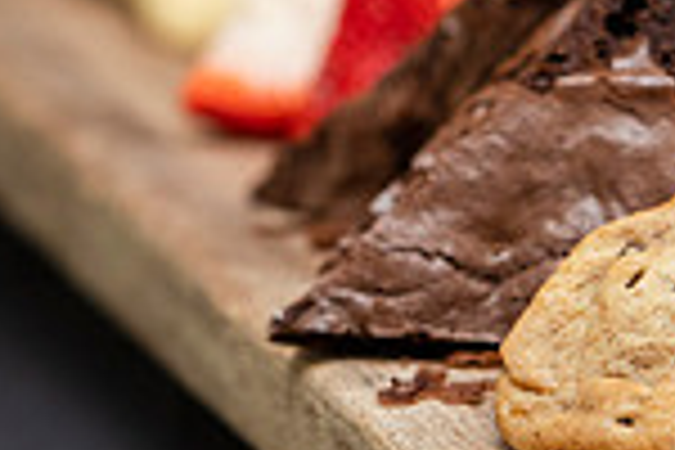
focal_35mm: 667
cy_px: -145
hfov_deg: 3.1
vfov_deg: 2.1
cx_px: 557
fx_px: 12505
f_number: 3.5
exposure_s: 1/160
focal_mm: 160
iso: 500
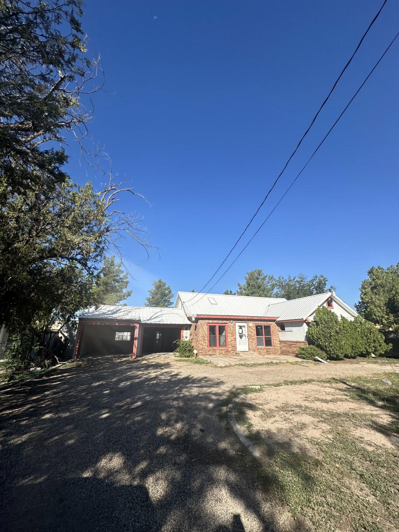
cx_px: 200
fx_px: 215
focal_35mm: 14
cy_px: 266
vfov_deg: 102.1
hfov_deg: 85.7
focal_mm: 2.22
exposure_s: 1/2618
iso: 50
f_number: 2.2
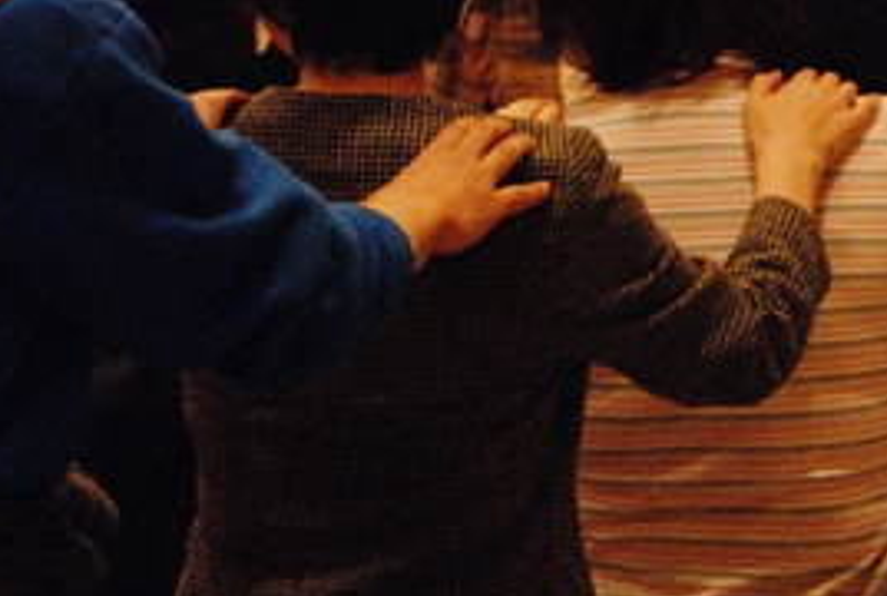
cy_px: 45
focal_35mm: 376
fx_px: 9290
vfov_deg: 3.7
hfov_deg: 5.4
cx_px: -93
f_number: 5.3
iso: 800
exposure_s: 1/60
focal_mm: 105
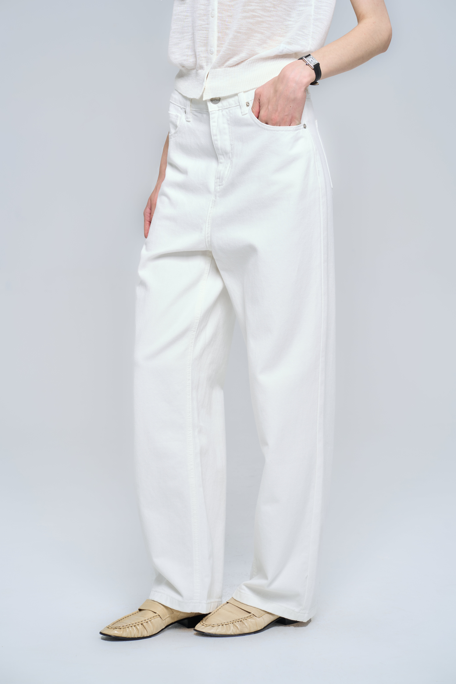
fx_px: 1615
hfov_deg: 16.1
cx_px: 228
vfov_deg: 23.9
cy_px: 342
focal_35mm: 85
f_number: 8
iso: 200
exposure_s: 1/125
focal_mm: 85
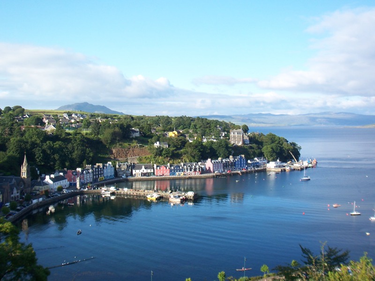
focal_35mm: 39
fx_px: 422
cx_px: 188
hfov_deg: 47.9
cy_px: 140
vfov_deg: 36.8
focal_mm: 6.4
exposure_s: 1/250
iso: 64
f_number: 3.9
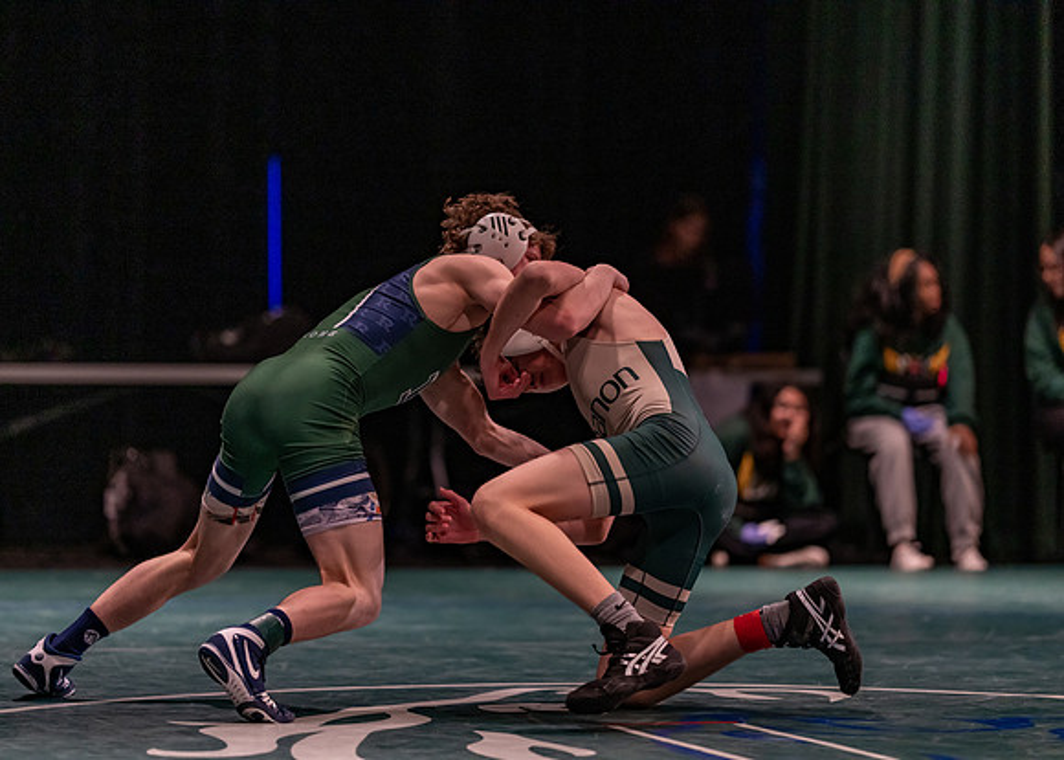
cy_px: 380
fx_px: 4274
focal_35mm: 141
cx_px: 532
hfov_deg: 14.2
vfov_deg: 10.2
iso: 2000
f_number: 1.8
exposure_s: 1/800
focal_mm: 135
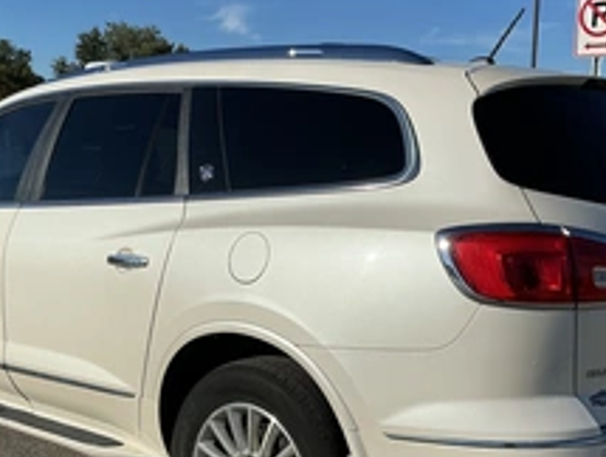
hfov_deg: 36.8
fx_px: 912
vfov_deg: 28.0
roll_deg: -0.6
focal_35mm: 52
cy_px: 299
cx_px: 296
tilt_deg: -7.1
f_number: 1.8
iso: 25
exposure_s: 1/4405
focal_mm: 3
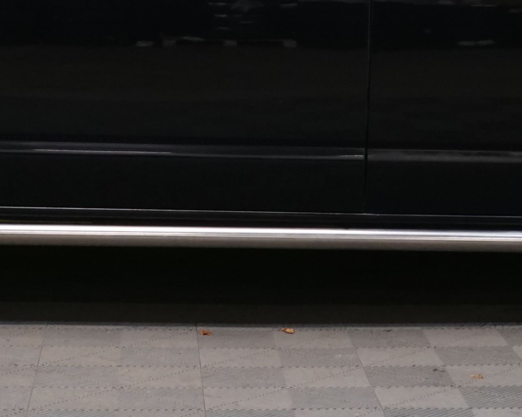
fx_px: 1900
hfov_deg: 15.6
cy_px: -39
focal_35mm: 123
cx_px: 179
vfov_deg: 12.3
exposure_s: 1/50
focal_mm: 29
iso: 1000
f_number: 5.6
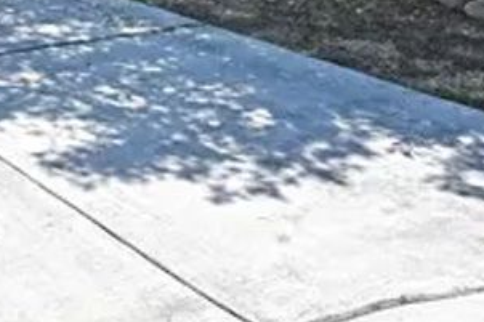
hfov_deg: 29.1
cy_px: -207
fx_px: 820
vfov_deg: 18.7
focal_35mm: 61
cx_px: -72
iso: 64
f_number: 7.1
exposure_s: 1/200
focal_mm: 12
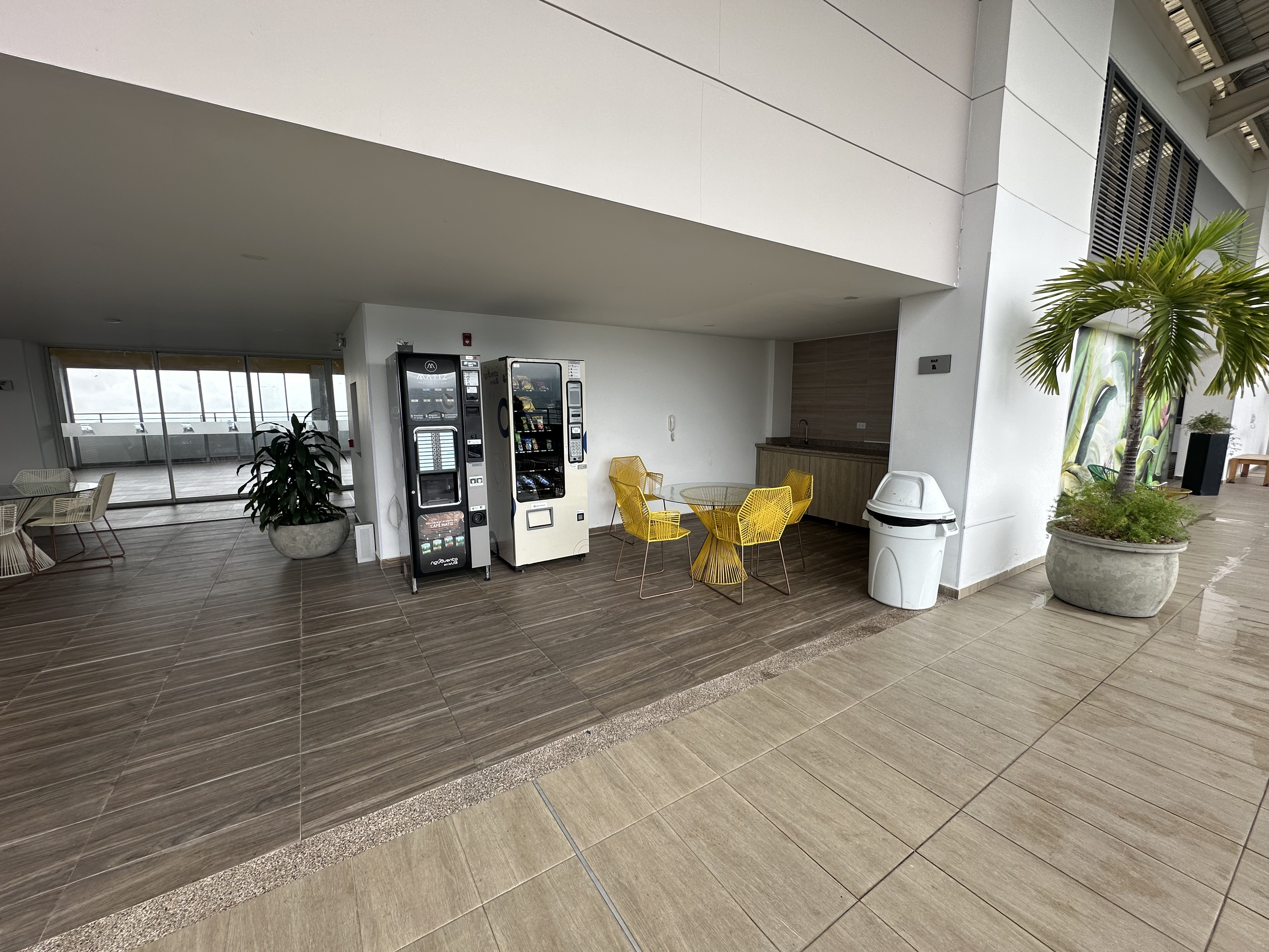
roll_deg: +0.2
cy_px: 476
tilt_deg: -7.5
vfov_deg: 85.7
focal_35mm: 14
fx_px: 513
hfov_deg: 102.1
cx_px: 634
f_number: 2.2
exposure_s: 1/155
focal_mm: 2.22
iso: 40
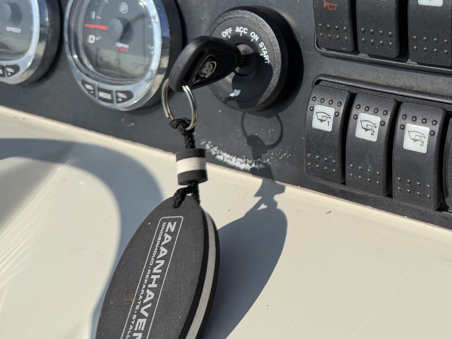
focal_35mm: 40
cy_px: 68
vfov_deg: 34.8
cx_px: 374
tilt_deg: -26.4
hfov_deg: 44.1
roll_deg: +3.8
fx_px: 522
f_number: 1.78
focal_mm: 6.76
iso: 80
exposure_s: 1/5319
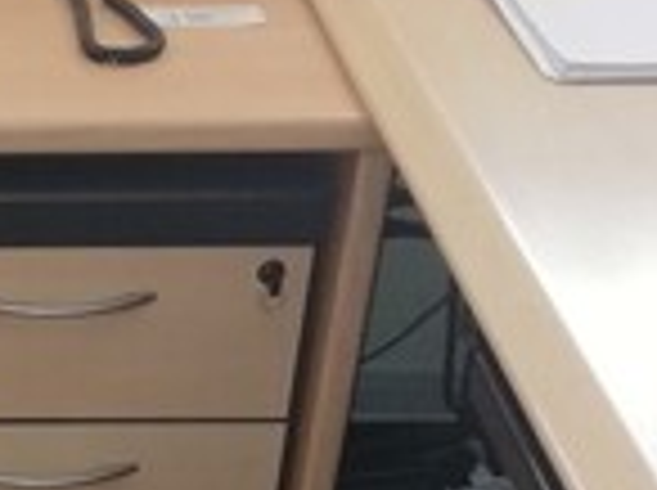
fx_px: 2103
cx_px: -220
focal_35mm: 111
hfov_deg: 16.7
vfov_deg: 12.8
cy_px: 656
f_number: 2.2
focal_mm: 3.81
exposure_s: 1/33.3
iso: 250
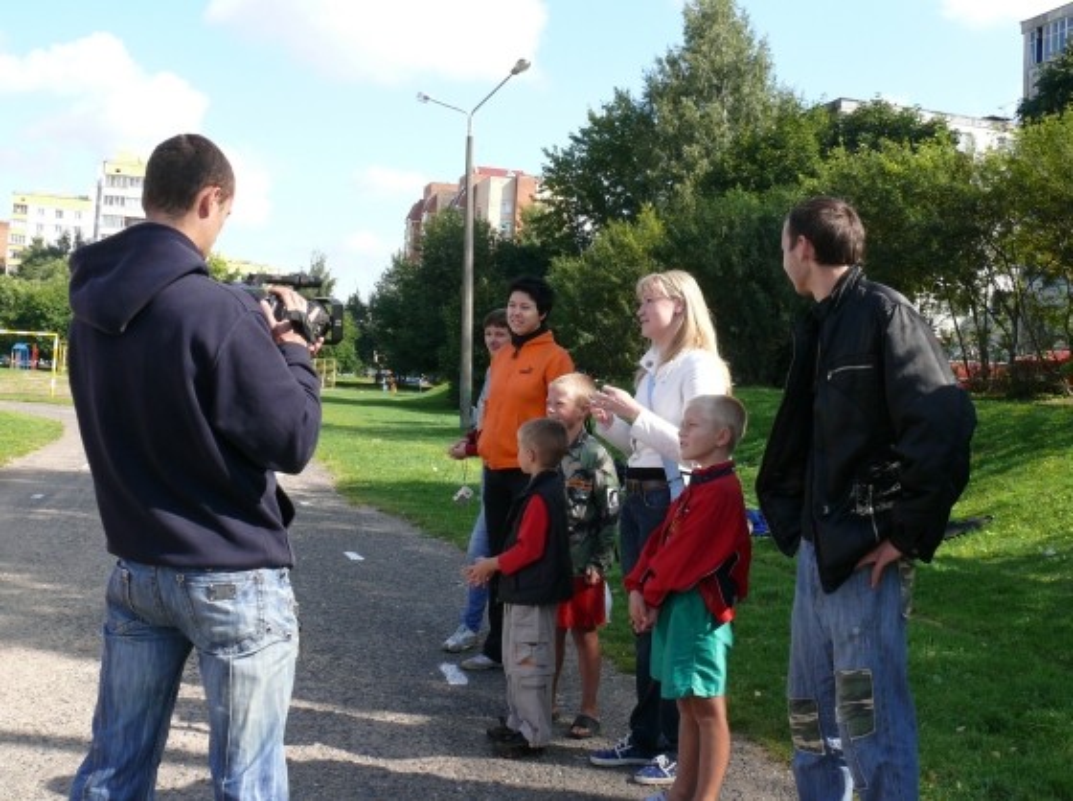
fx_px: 1083
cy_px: 400
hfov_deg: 52.7
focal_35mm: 35
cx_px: 536
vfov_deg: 40.6
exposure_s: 1/250
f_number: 5
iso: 100
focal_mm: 7.4
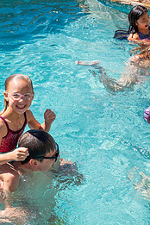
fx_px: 387
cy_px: 157
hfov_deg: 21.7
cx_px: 41
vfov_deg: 32.0
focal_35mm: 62
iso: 400
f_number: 10
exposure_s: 1/1000
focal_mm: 24
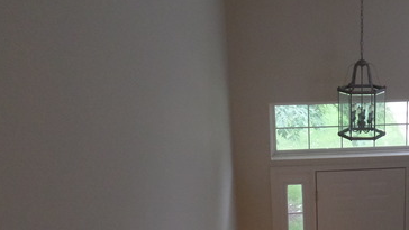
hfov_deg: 44.4
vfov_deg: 27.1
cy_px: 122
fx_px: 477
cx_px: 319
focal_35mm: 44
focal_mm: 4.1
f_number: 2.8
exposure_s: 1/15
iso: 480
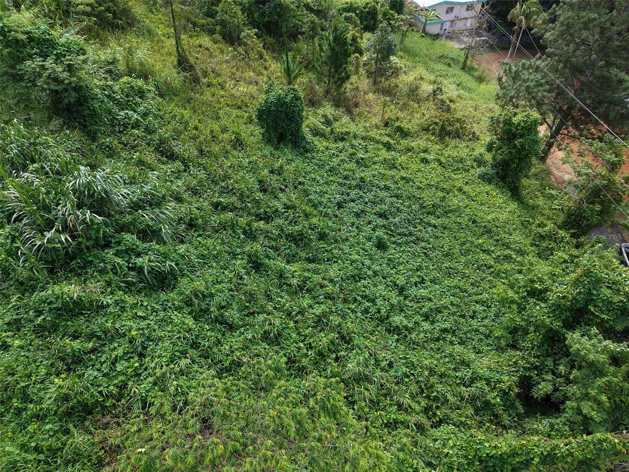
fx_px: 436
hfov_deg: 71.6
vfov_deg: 56.8
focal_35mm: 24
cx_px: 314
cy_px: 236
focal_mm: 8.67
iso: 100
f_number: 1.8
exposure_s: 1/800
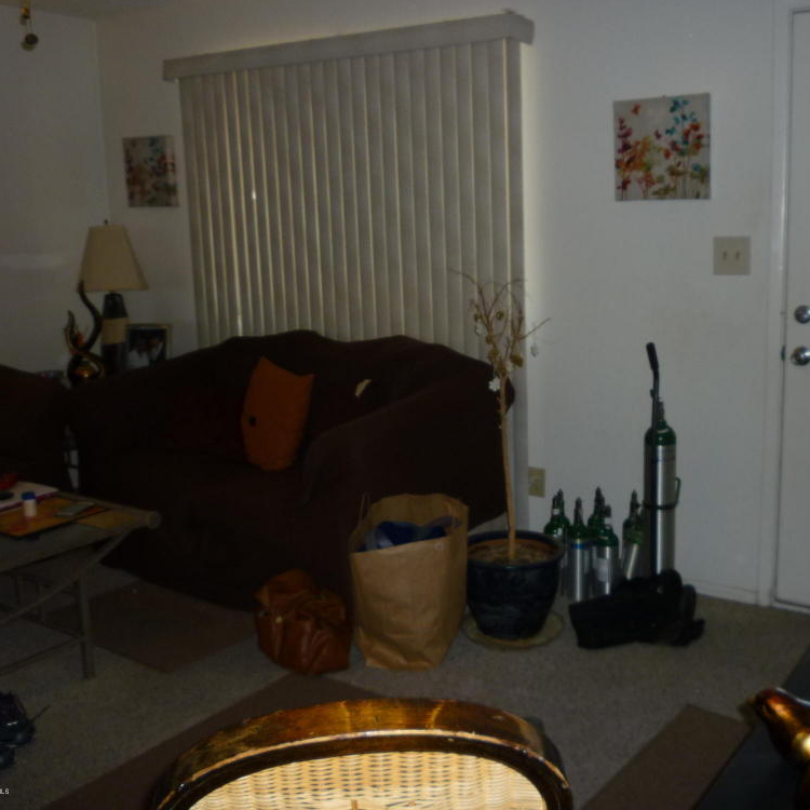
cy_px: 404
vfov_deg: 47.2
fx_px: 927
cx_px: 519
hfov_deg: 46.7
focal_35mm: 35
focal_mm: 5.2
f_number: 3.3
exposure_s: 1/60
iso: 100
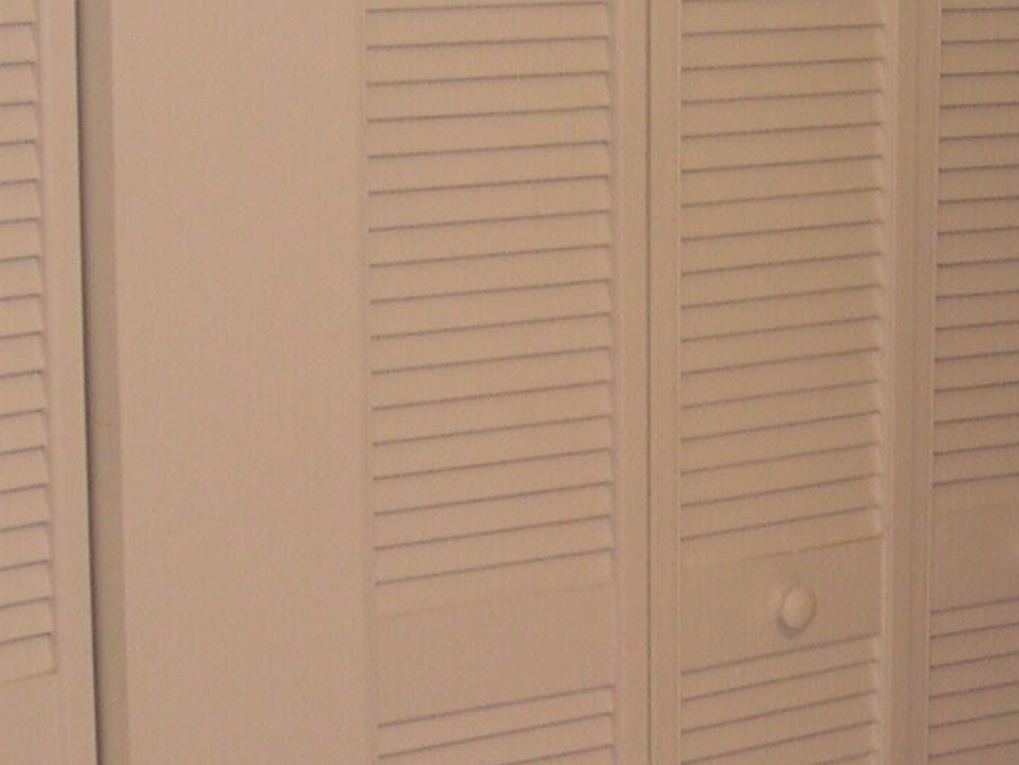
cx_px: 972
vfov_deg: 12.1
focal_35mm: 122
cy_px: 487
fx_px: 3591
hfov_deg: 15.9
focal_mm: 8
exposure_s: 1/30
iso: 100
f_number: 2.8
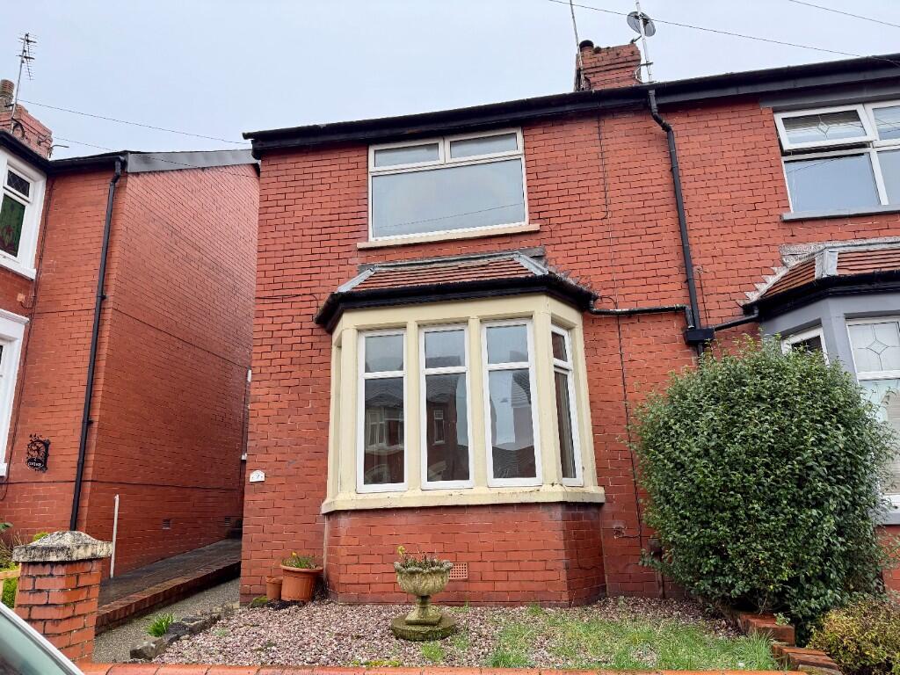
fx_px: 624
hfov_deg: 71.6
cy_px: 338
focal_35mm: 24
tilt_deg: +16.1
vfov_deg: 56.8
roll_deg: +1.5
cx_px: 450
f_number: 1.78
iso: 80
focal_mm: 6.76
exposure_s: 1/189
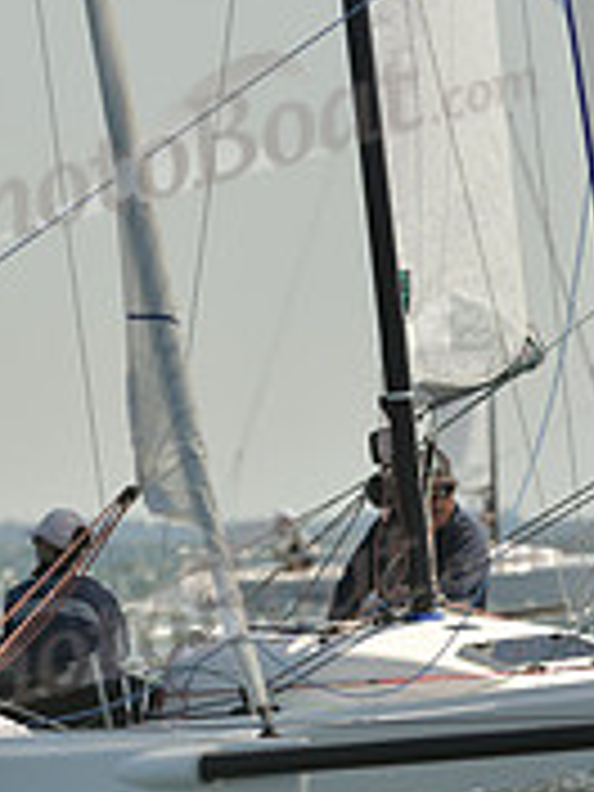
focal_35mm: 793
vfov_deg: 2.5
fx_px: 18144
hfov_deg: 1.9
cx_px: -324
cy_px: 443
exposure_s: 1/1250
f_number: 6.3
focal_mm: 250
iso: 280
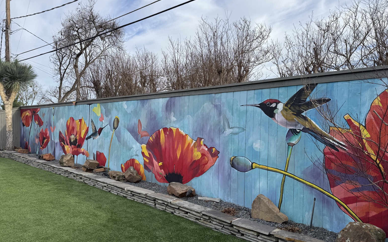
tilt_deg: -1.6
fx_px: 275
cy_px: 128
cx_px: 193
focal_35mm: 26
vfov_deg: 47.5
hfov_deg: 70.4
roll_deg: -1.6
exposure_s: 1/2174
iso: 80
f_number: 1.78
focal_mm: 6.76
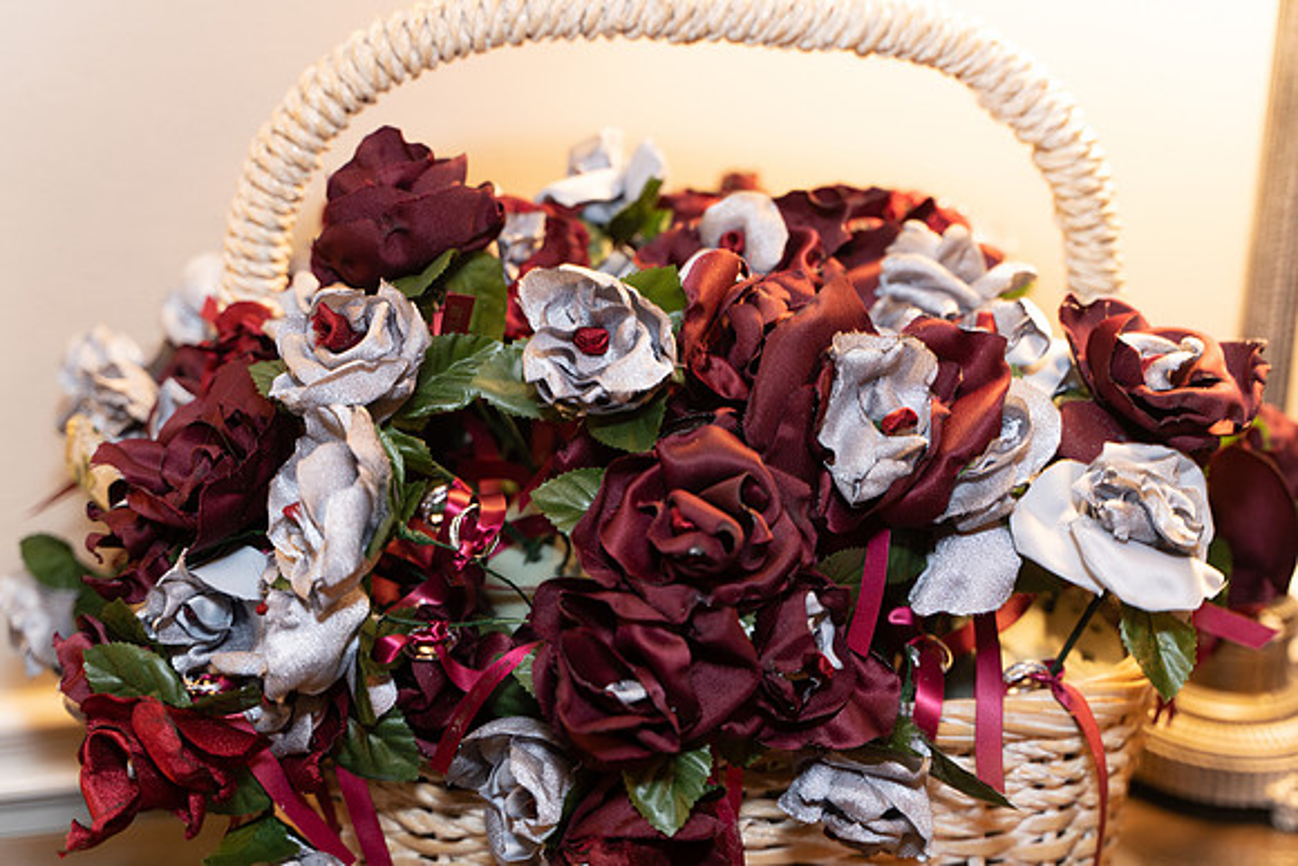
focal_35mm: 55
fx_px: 1983
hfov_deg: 36.2
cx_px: 649
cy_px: 433
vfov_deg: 24.6
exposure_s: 1/20
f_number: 2.8
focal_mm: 55
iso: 640
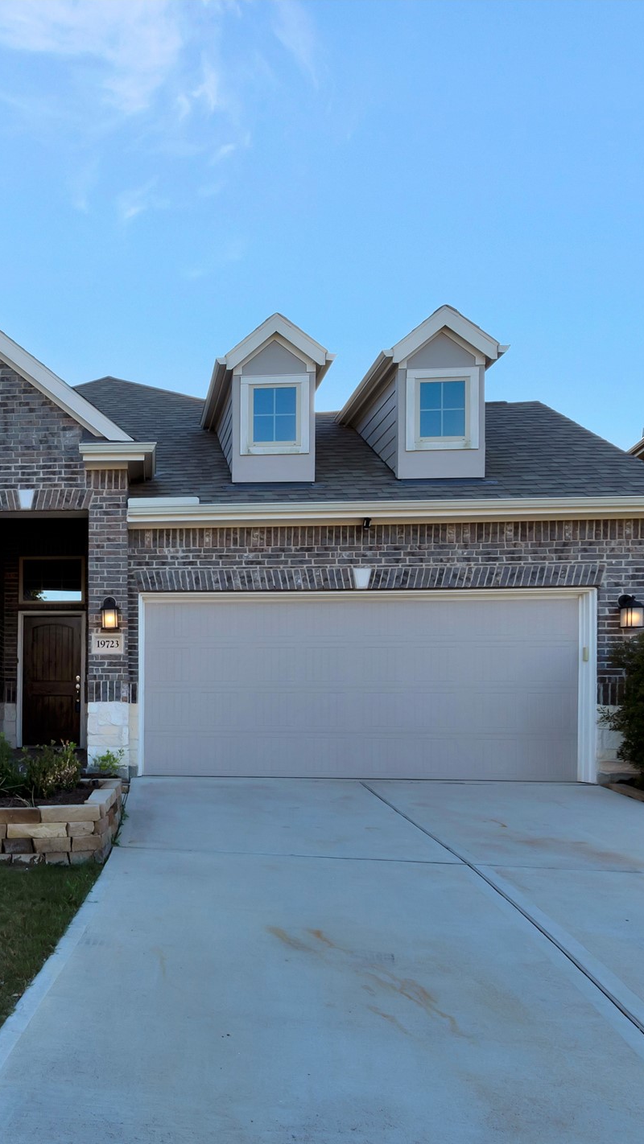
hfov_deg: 42.6
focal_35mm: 24
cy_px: 581
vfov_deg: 76.3
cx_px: 32
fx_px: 729
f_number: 8
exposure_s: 1/800
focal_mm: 10
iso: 200
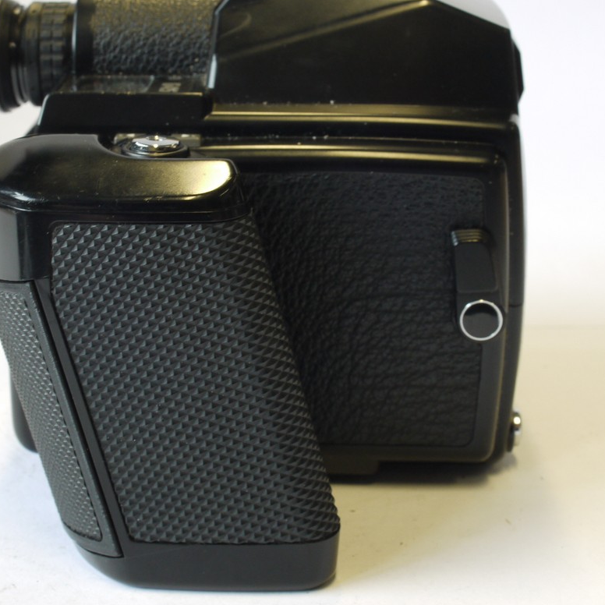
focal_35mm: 82
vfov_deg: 21.1
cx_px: 249
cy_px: 264
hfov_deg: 21.1
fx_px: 1621
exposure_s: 1/15
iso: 400
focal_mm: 30
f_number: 10
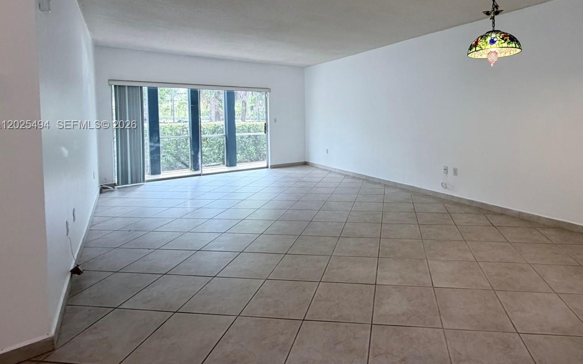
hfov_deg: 86.3
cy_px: 125
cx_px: 365
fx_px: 302
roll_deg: +0.6
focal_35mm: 19
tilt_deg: -1.6
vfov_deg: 60.9
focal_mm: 2.22
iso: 160
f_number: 2.2
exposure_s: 1/120
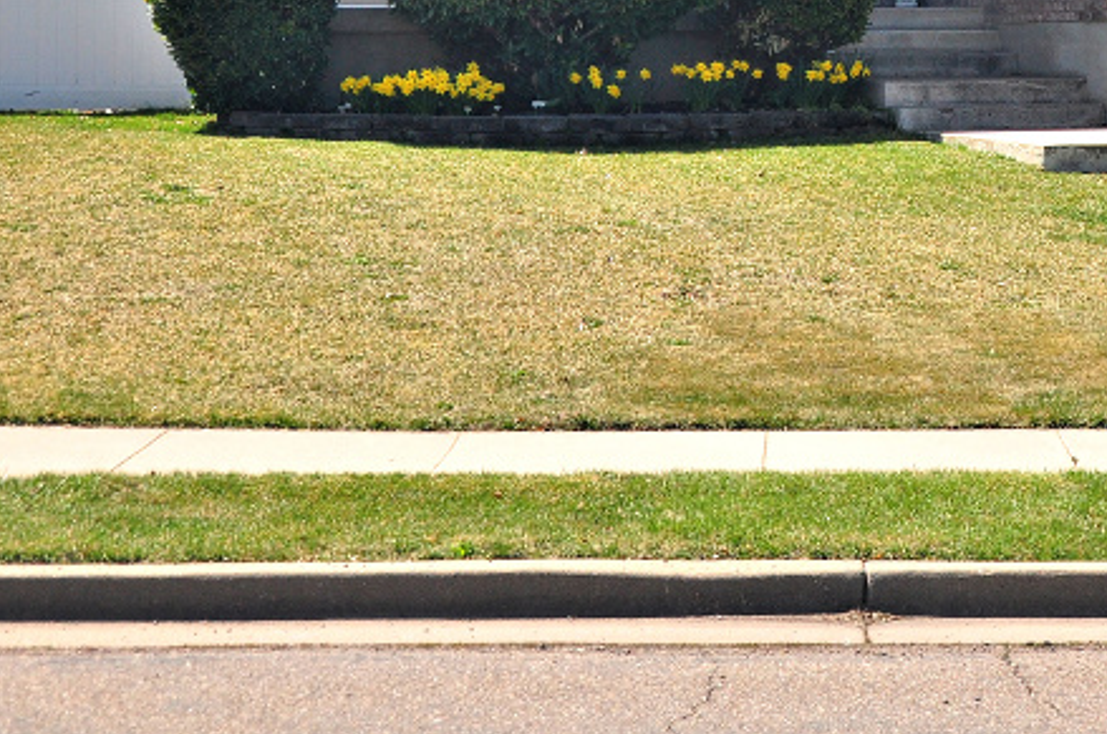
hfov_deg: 23.8
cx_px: 918
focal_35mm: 84
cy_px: -20
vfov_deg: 15.9
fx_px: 2578
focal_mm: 24
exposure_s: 1/800
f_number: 5.6
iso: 320
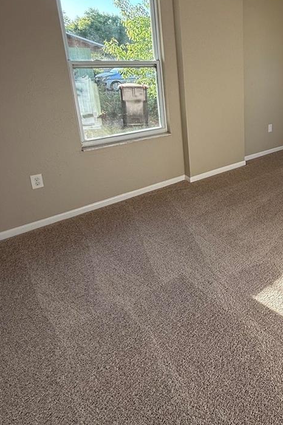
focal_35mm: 25
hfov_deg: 45.0
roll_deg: -0.3
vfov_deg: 69.5
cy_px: 142
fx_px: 295
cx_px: 270
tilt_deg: -14.4
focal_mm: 2.22
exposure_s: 1/156
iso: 64
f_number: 2.2
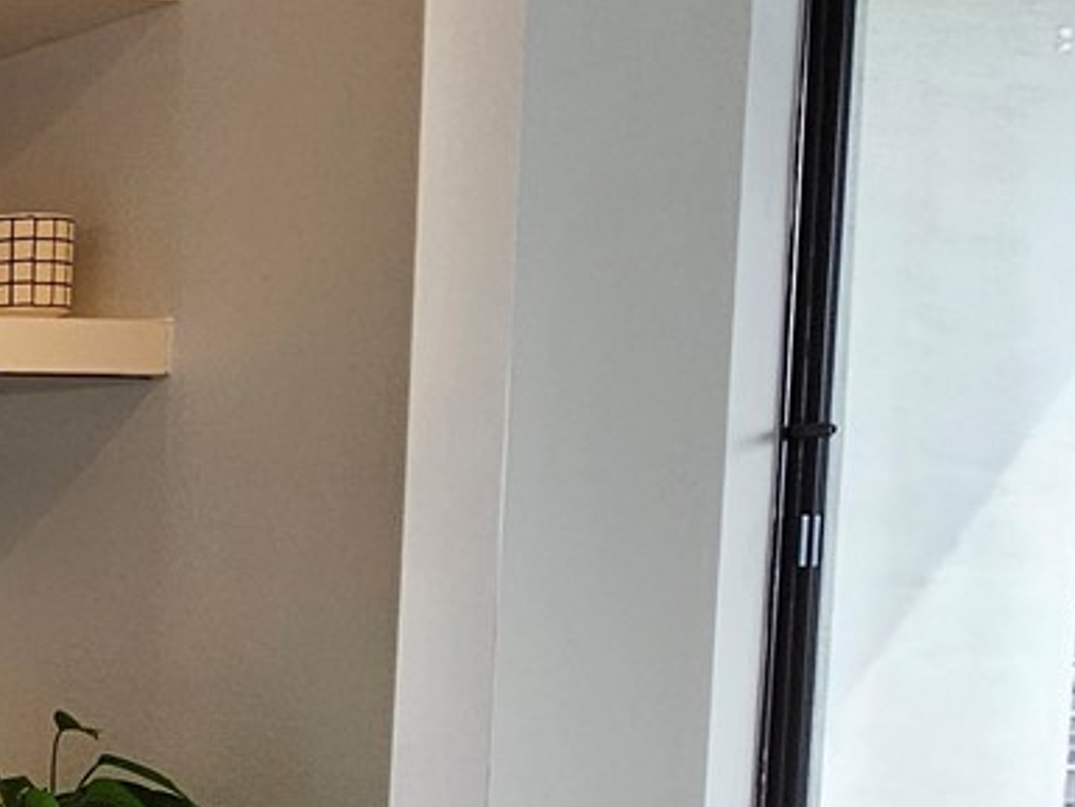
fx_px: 1677
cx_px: -1064
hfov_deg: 19.5
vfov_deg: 26.4
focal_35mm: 54
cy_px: 687
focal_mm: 2.2
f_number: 2.2
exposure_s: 1/120
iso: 100
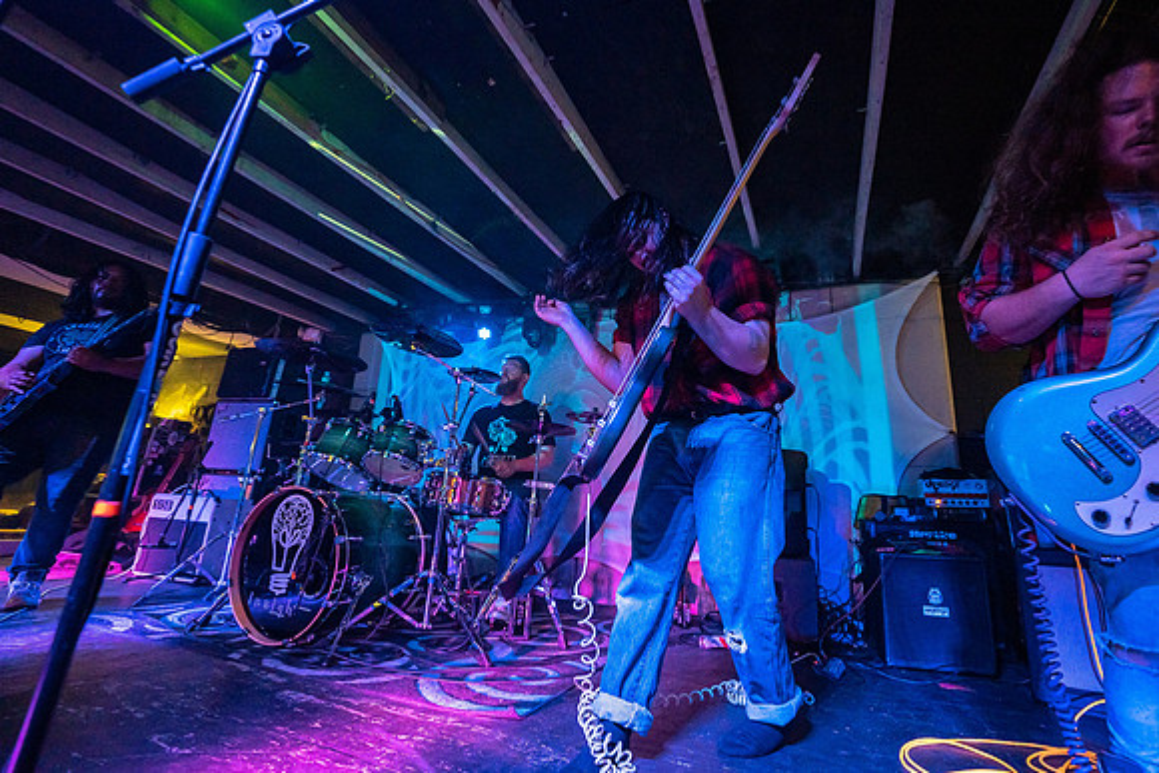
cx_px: 633
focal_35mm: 16
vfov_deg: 75.1
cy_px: 365
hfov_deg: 97.9
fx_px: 502
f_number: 2.8
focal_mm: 14
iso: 1600
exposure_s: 1/250
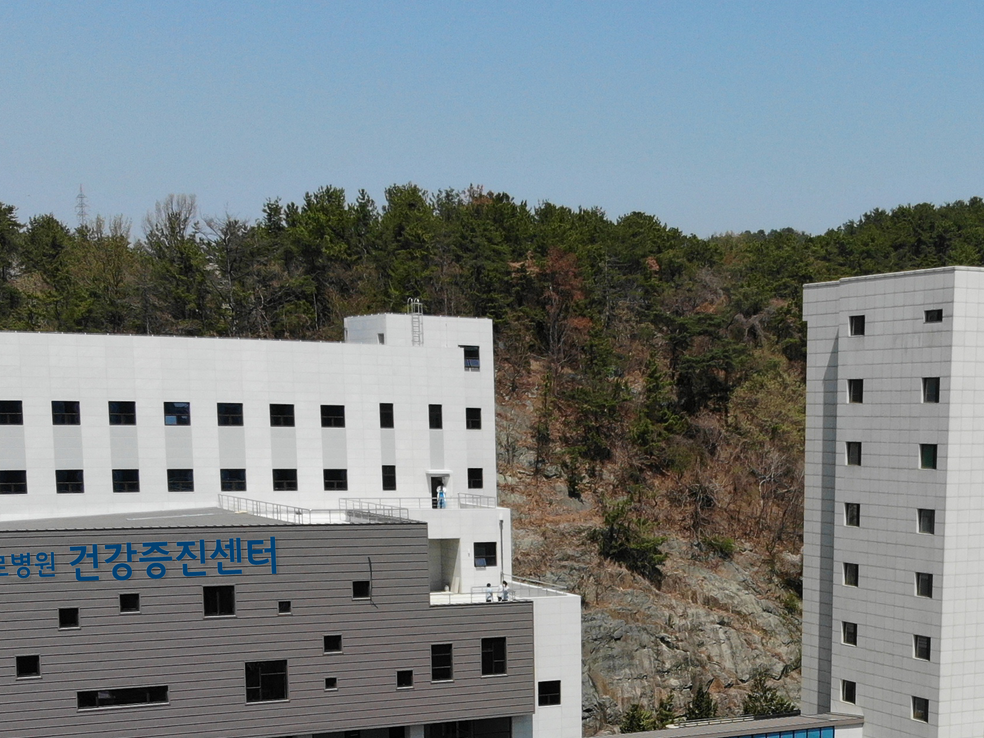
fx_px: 1648
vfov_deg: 24.1
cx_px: 756
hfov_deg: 32.5
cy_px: 746
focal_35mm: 58
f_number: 2.8
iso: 100
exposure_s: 1/1417
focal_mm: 4.5
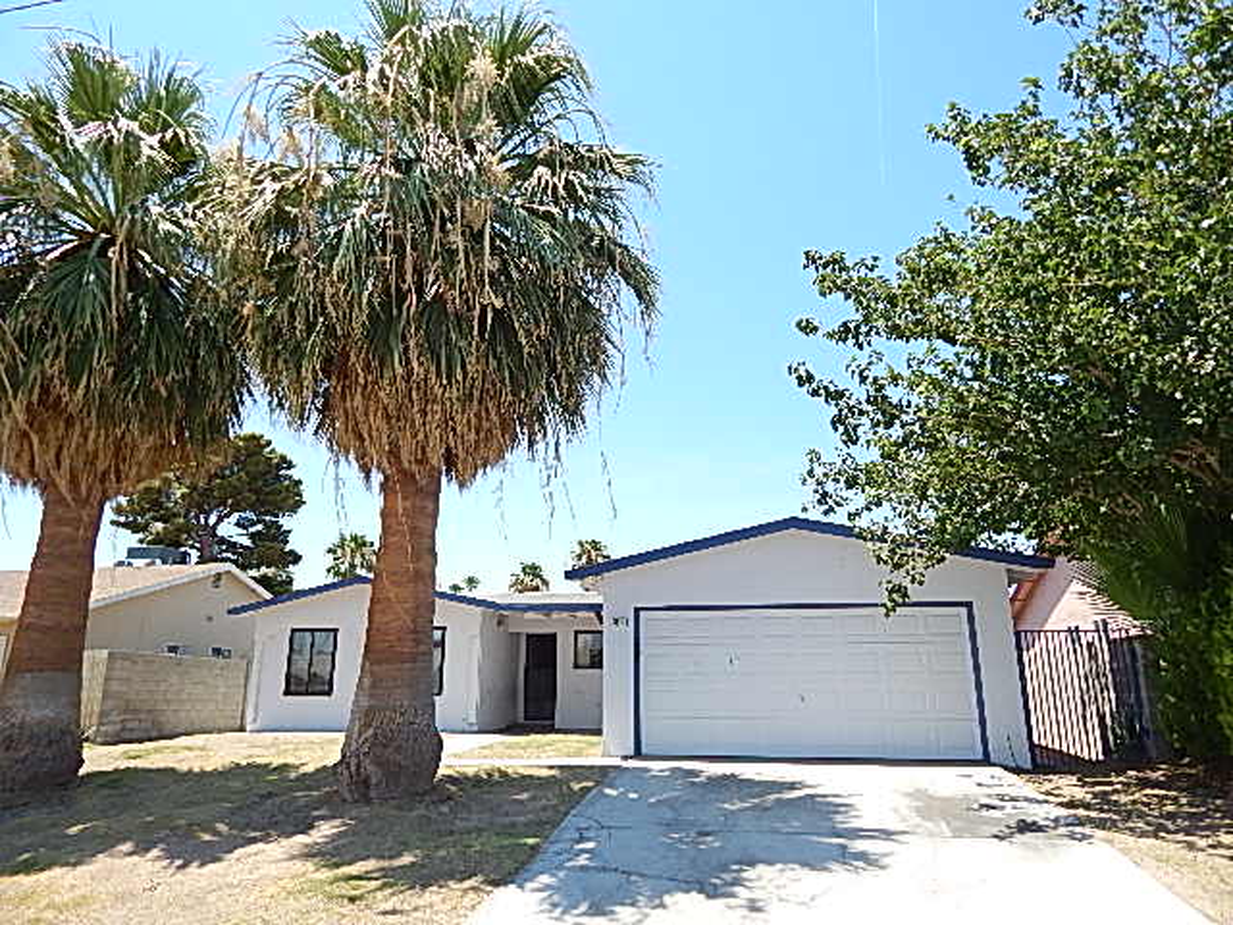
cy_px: 462
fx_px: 819
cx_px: 616
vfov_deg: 58.9
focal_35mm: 23
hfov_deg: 73.9
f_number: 3
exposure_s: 1/800
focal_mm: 4
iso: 125
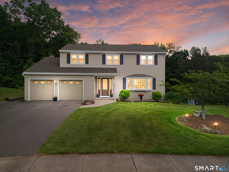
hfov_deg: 71.6
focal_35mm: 24
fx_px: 159
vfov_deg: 56.8
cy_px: 86
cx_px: 114
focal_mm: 6.72
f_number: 1.7
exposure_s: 1/640
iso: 100
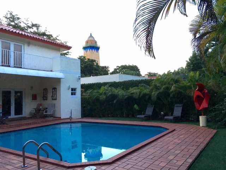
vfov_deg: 48.2
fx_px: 189
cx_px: 113
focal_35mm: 29
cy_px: 85
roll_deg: +2.3
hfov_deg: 61.7
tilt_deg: +5.3
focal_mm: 4.15
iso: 25
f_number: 2.2
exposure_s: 1/40
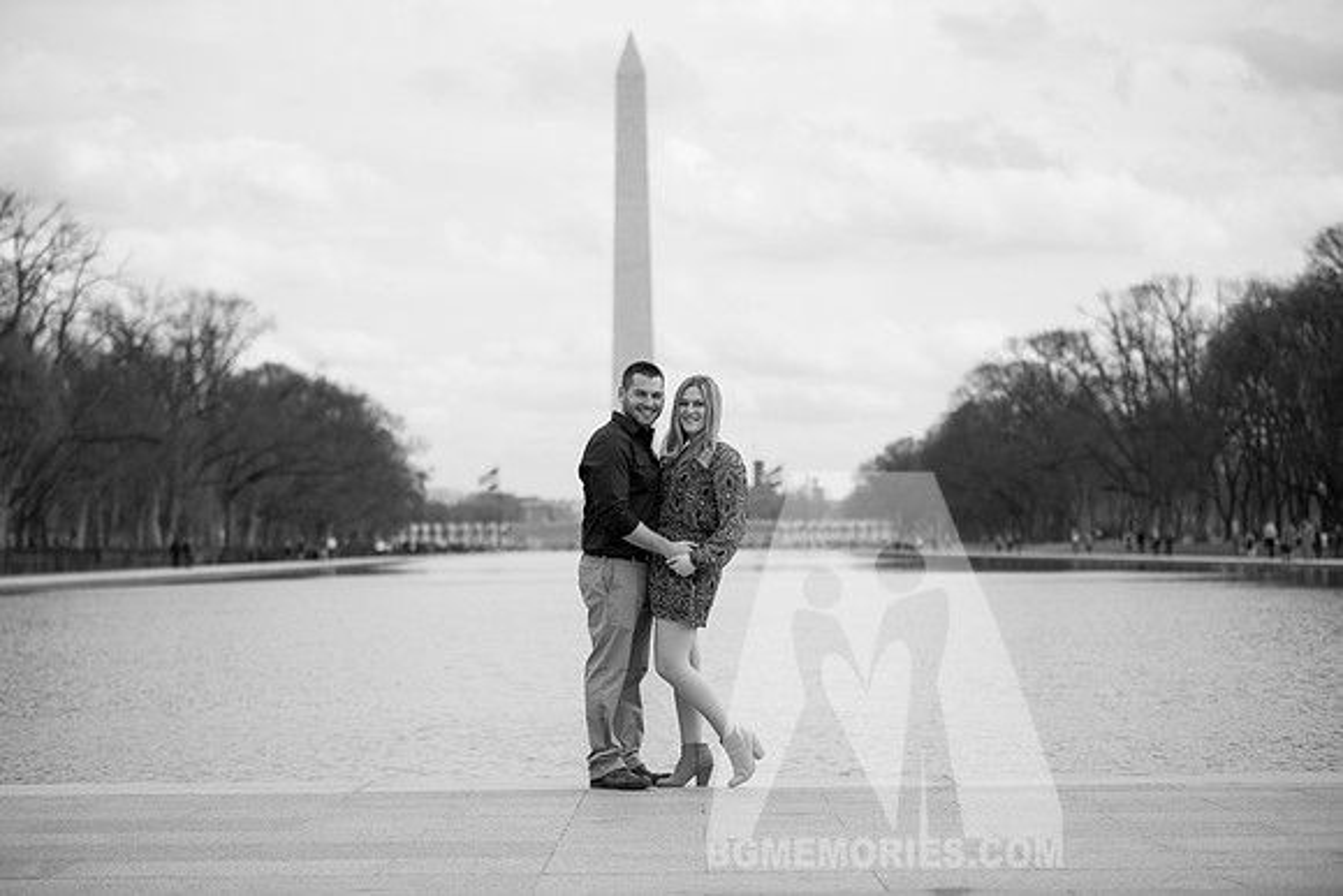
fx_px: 3545
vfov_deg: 14.4
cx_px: 672
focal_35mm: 95
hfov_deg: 21.5
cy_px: 448
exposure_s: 1/1250
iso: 160
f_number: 3.5
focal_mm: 95
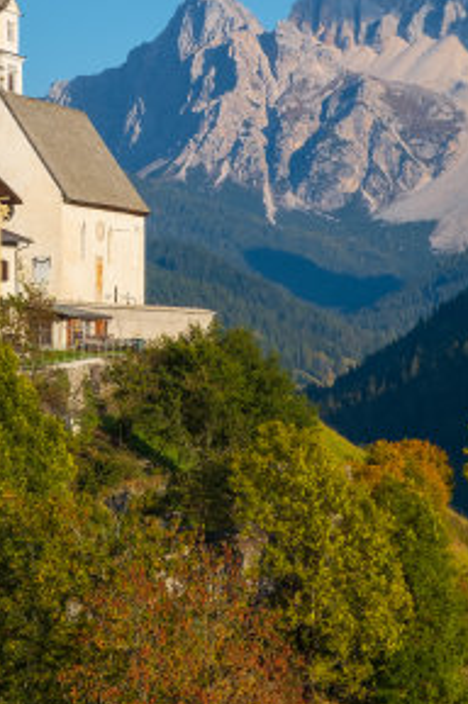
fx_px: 3440
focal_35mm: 176
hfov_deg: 7.7
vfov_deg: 11.7
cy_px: 217
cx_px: -20
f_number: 7.1
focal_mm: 55
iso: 200
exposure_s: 1/600
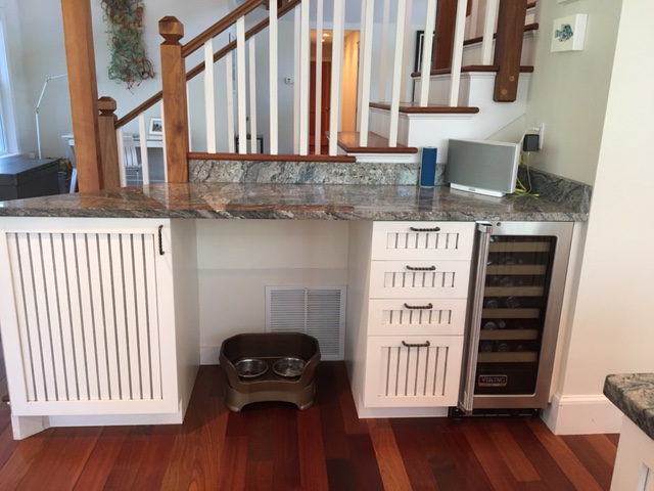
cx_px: 327
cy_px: 246
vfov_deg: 48.2
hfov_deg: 61.7
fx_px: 548
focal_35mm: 29
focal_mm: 4.15
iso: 125
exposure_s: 1/30
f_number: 2.2
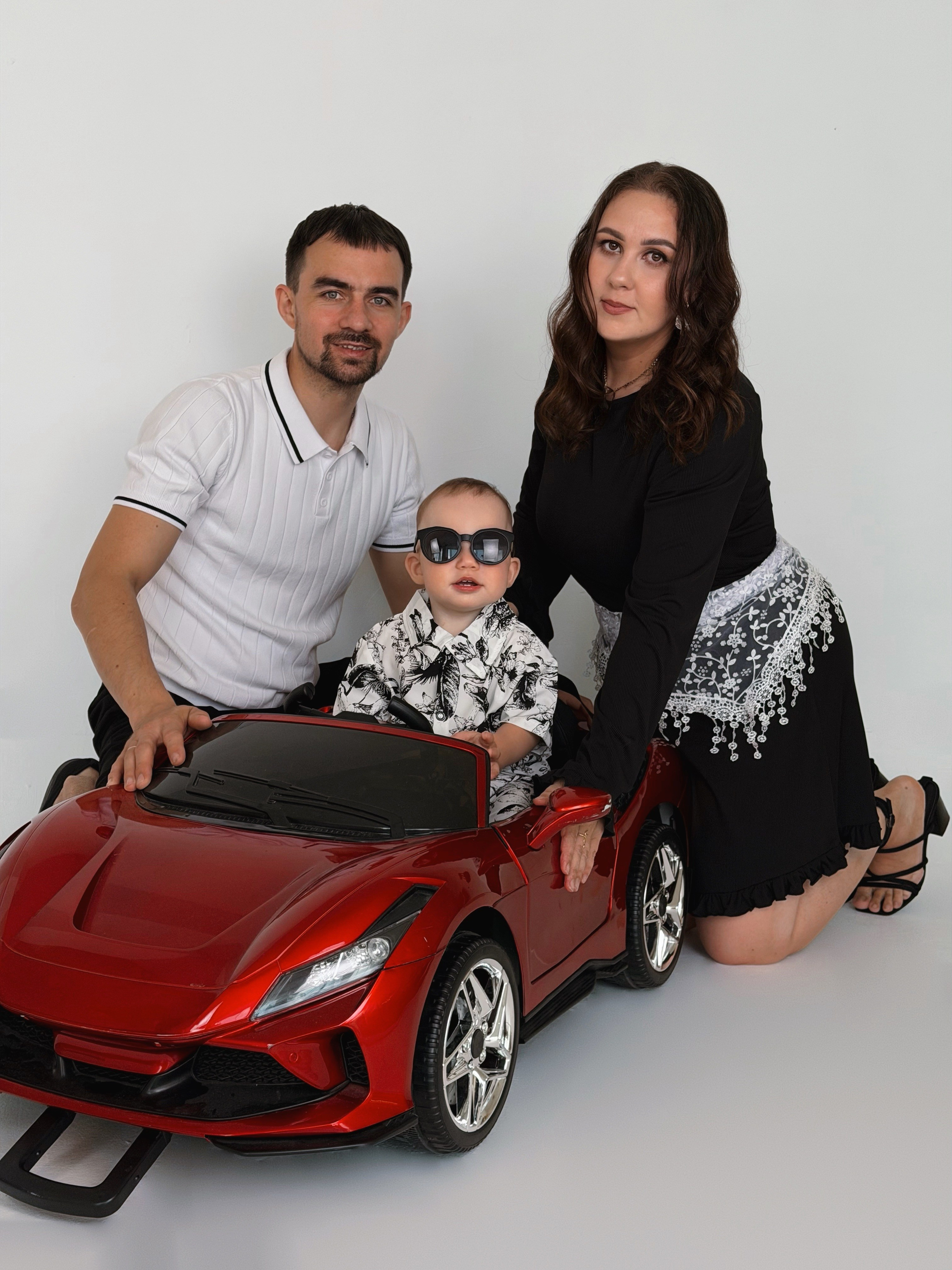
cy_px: 635
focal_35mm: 48
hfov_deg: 30.3
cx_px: 476
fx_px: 1760
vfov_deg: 39.7
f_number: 1.78
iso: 64
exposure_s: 1/530
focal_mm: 6.76
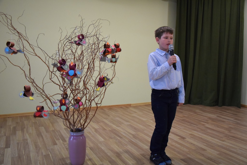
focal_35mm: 32
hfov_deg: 59.5
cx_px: 124
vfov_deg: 41.7
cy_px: 82
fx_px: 216
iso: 3200
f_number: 3.8
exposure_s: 1/250
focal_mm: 21
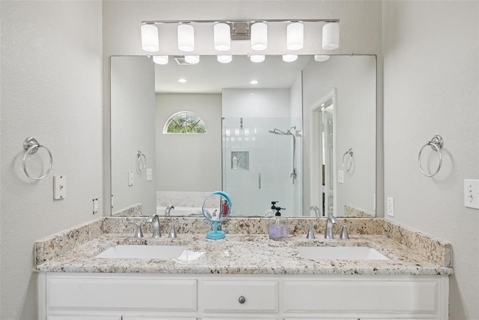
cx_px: 240
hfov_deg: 85.4
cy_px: 160
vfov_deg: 63.2
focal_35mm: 20
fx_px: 259
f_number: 8
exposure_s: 1/100
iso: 400
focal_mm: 19.5
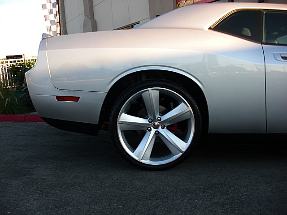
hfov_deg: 51.4
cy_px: 108
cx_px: 144
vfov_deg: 39.7
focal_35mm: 36
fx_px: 298
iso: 50
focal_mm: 6.3
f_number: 2.8
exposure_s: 1/160
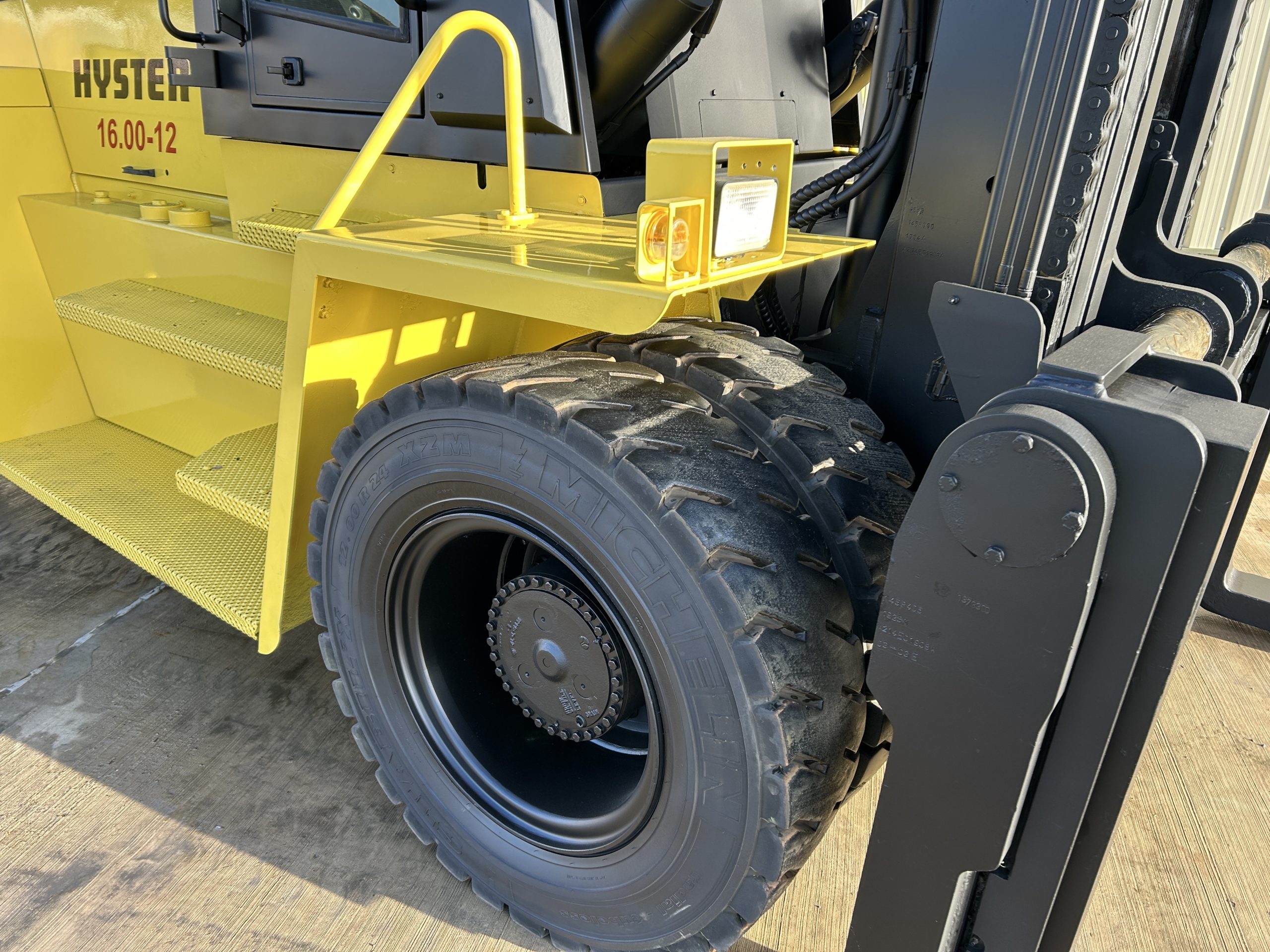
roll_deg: -2.3
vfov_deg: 53.1
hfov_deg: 67.3
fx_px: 954
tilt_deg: -21.1
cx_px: 635
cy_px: 476
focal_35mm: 26
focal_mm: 5.7
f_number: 1.5
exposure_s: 1/427
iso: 50
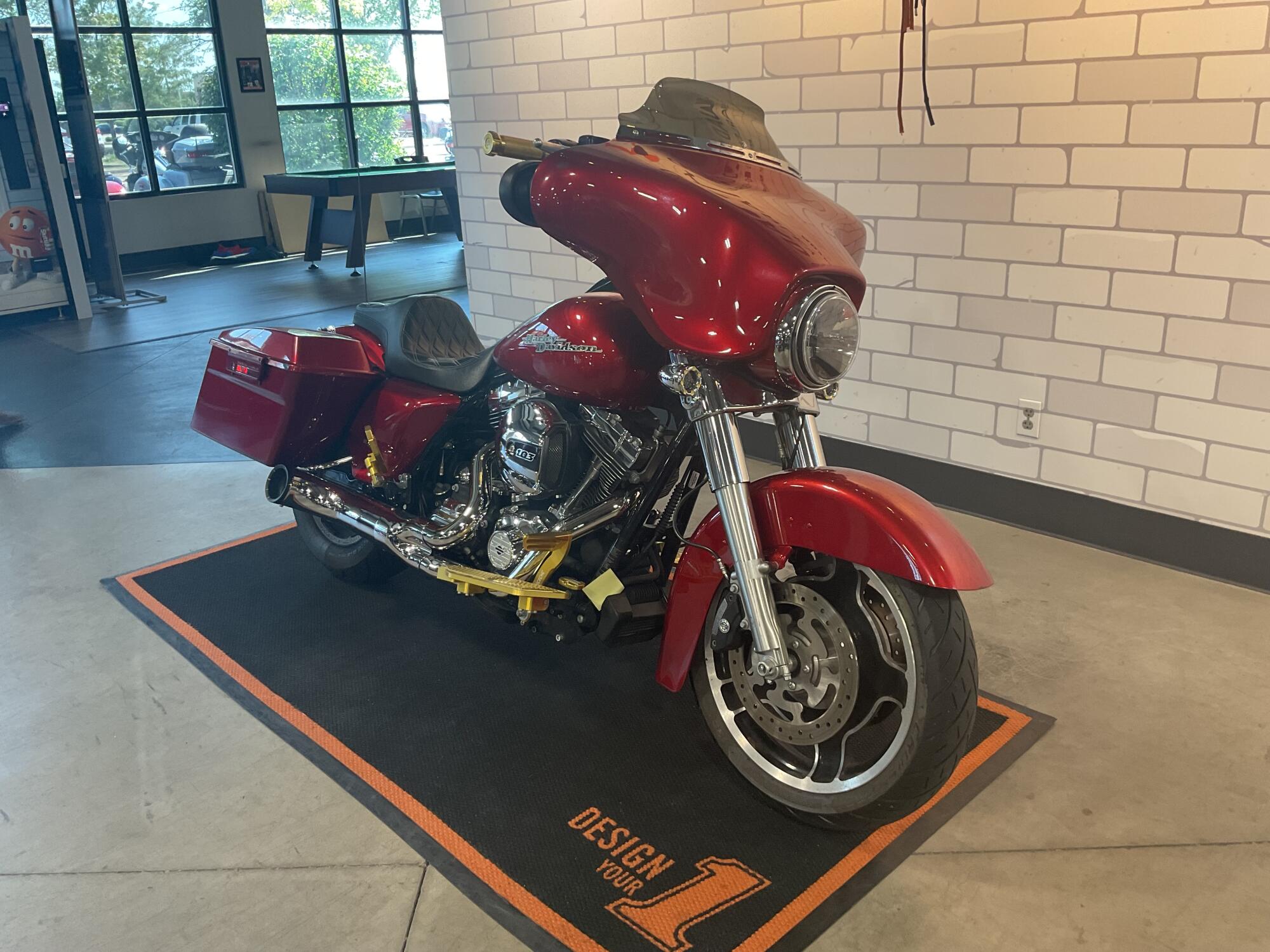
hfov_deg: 61.7
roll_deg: +3.6
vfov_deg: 48.2
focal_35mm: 29
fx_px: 1064
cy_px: 476
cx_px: 635
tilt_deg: -19.8
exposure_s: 1/50
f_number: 1.8
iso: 64
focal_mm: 3
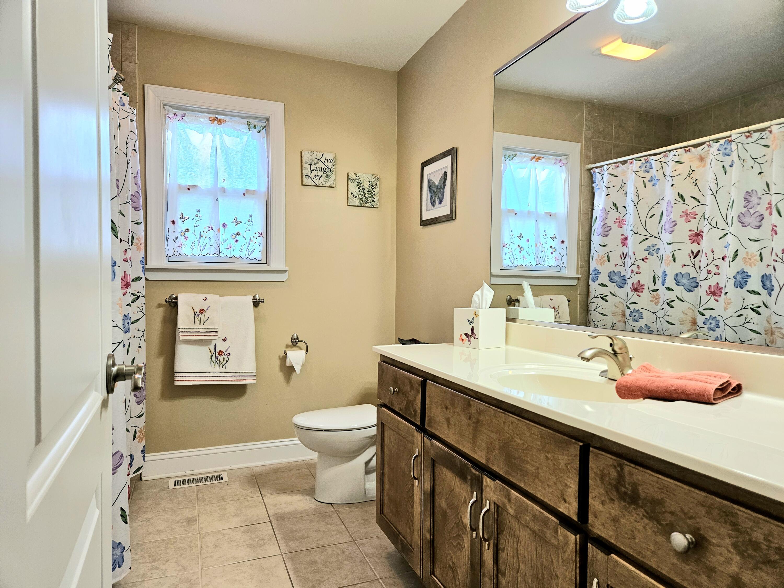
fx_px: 521
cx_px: 392
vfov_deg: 58.9
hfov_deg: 73.9
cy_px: 294
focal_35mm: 23
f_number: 1.8
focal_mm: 5.4
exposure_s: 1/120
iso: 160
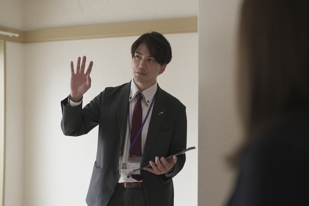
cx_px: 154
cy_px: 103
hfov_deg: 39.6
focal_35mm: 50
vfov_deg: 27.0
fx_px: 429
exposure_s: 1/50
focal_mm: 50
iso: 250
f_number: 1.6
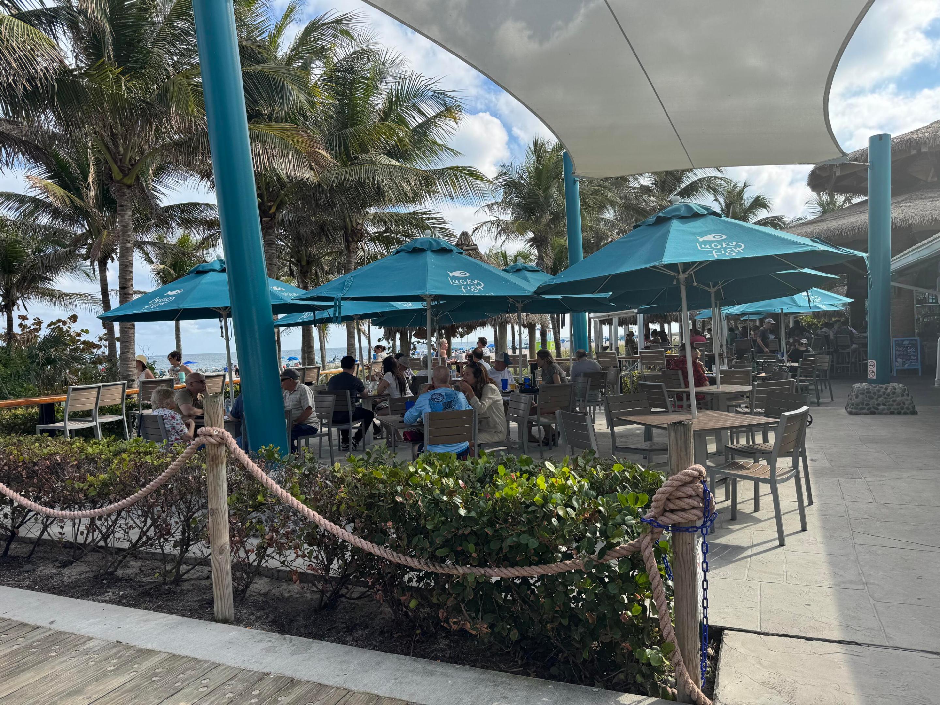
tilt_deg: -1.9
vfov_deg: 56.8
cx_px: 470
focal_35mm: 24
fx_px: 652
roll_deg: +2.3
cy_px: 352
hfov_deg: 71.6
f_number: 1.78
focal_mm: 6.76
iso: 80
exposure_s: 1/2331
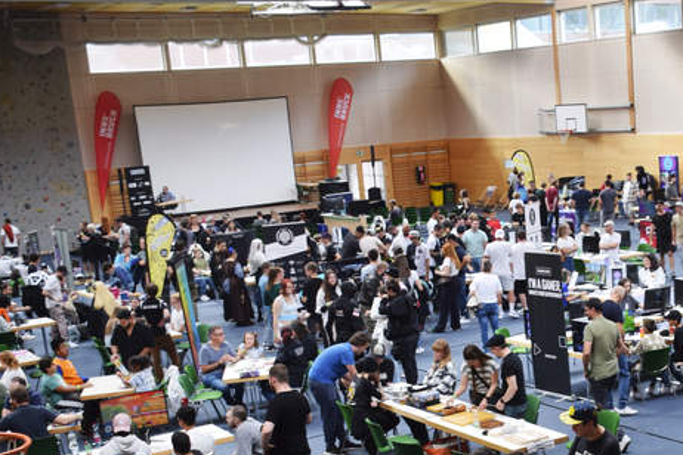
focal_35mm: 63
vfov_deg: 21.2
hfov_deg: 30.9
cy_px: 397
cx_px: 571
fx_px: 1195
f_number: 4.5
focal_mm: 22
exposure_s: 1/80
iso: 400
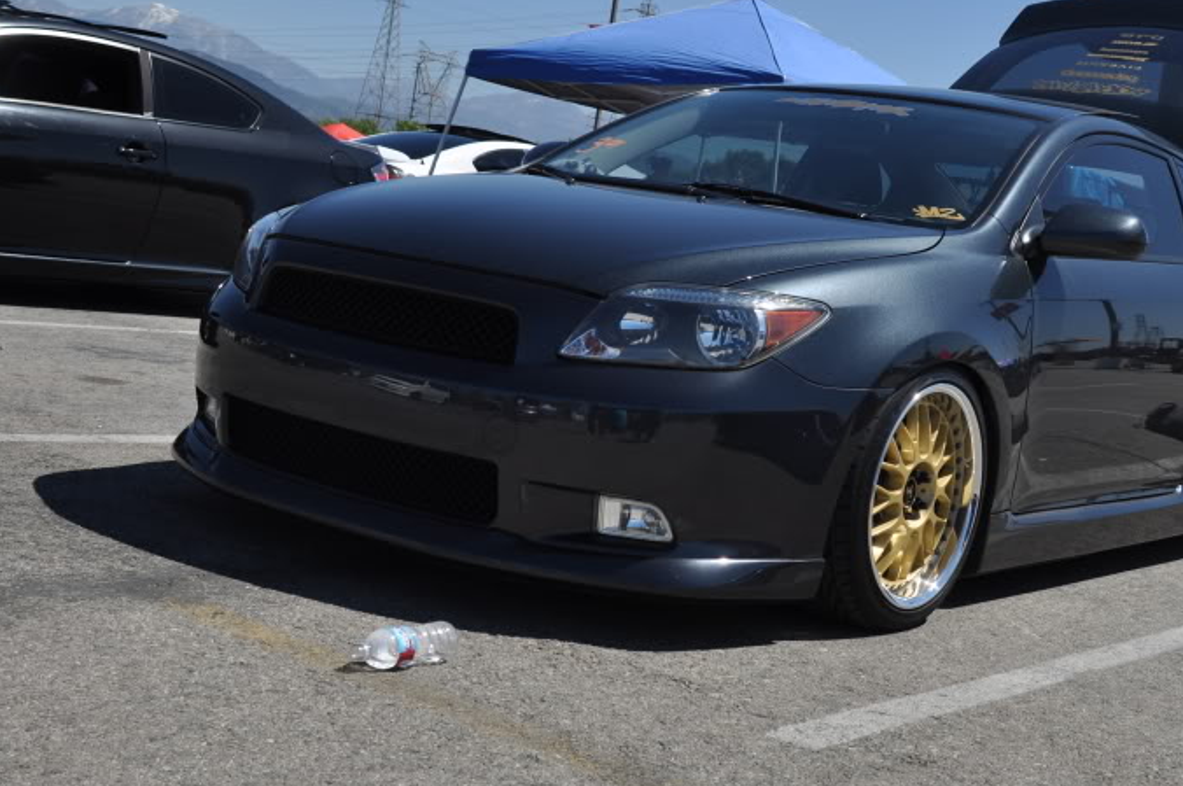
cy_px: 366
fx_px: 1641
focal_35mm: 50
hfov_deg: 39.0
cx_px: 822
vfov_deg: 26.9
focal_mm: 22
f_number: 5.6
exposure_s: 1/800
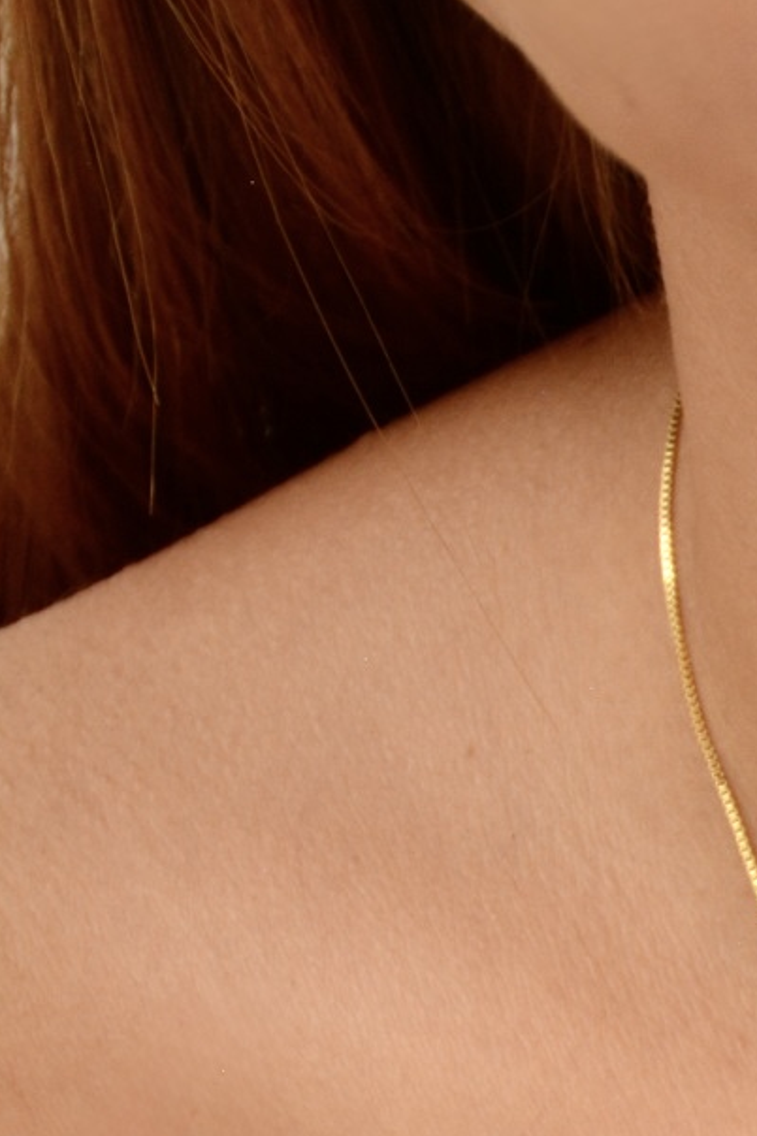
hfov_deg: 4.0
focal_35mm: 344
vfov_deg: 5.9
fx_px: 10849
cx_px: 1433
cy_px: 1530
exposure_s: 1/640
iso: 500
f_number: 6.3
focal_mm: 60
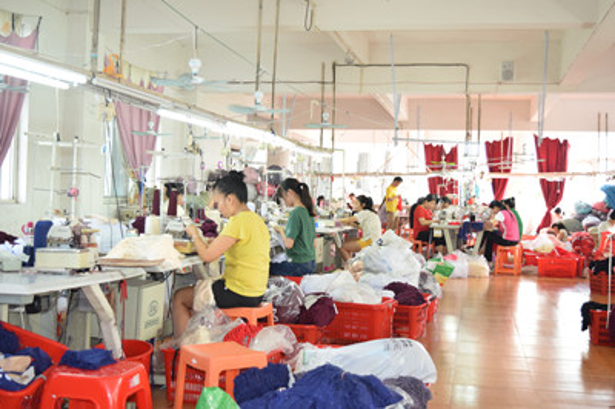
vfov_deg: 28.9
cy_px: 204
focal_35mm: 46
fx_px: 794
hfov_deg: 42.4
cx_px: 308
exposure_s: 1/50
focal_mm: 31
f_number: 5
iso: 800
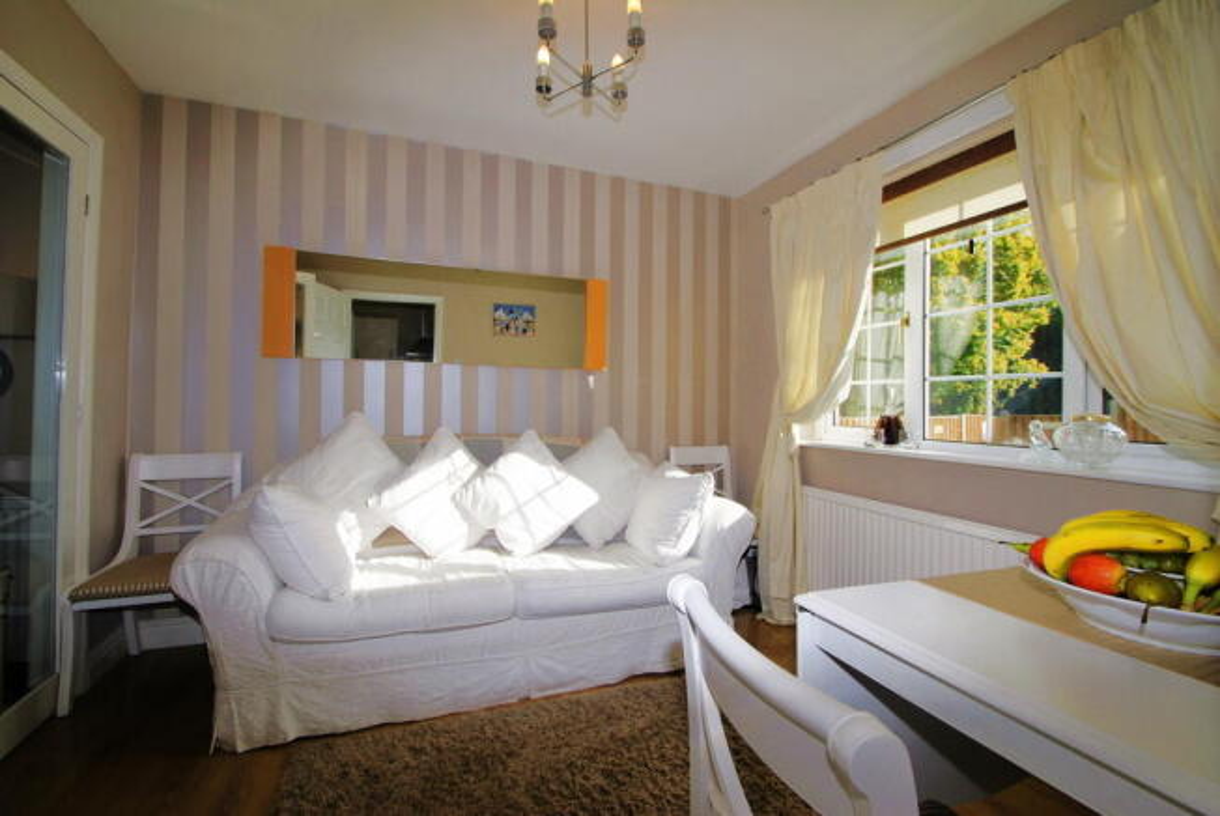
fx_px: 509
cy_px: 408
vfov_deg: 77.5
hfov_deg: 100.3
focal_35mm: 15
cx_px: 610
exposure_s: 1/200
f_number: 8
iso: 100
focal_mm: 10
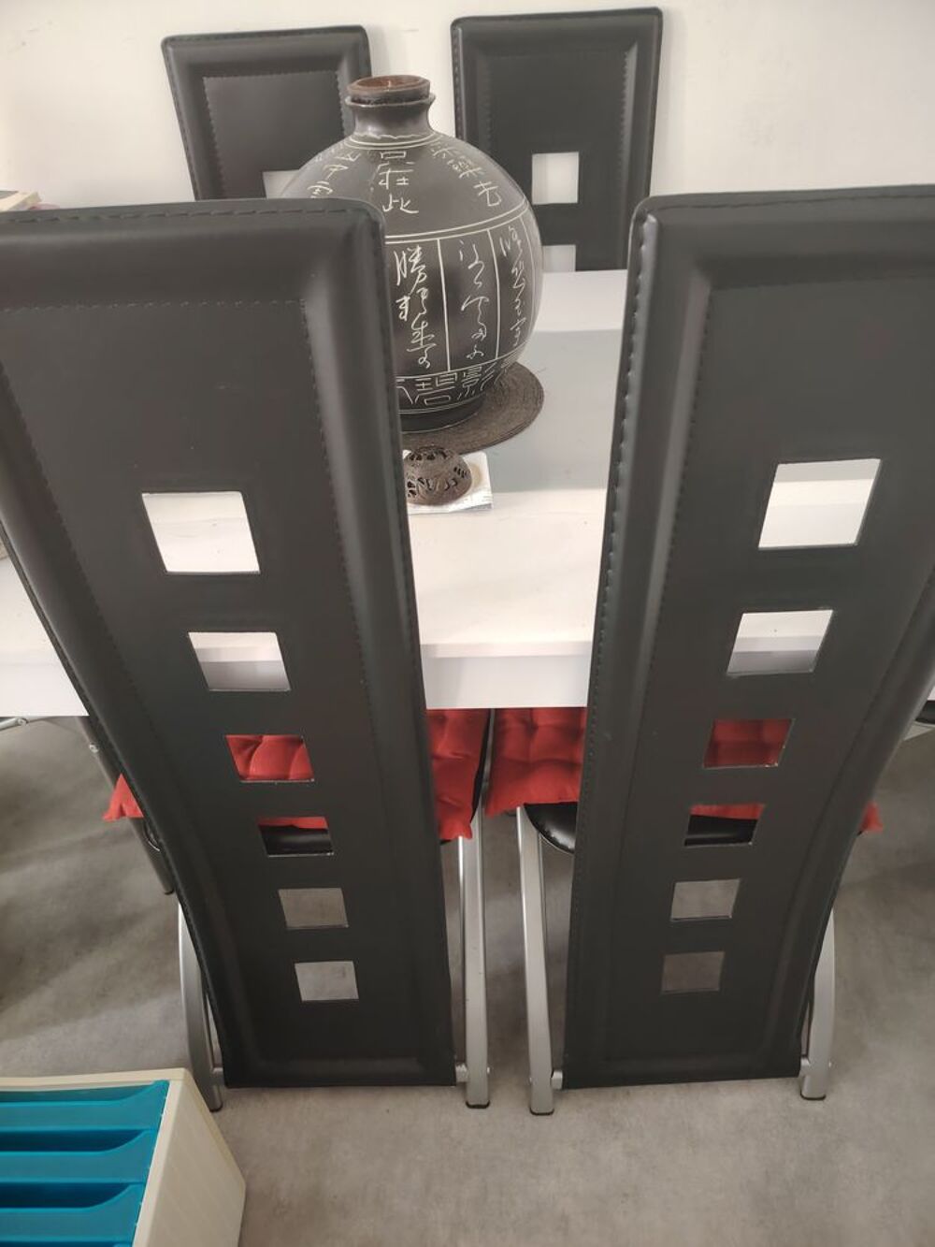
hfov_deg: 56.8
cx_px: 468
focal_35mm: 24
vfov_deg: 71.6
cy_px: 624
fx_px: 864
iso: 2072
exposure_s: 1/33.3
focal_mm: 5.25
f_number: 1.75
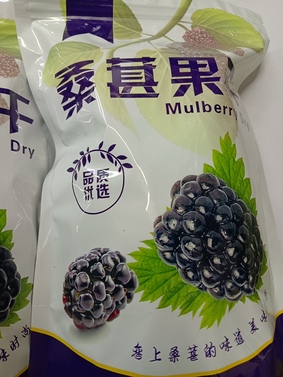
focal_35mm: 26
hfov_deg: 53.1
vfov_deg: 67.3
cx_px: 142
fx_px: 283
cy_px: 188
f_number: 1.8
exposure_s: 1/25
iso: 1505
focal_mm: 4.05
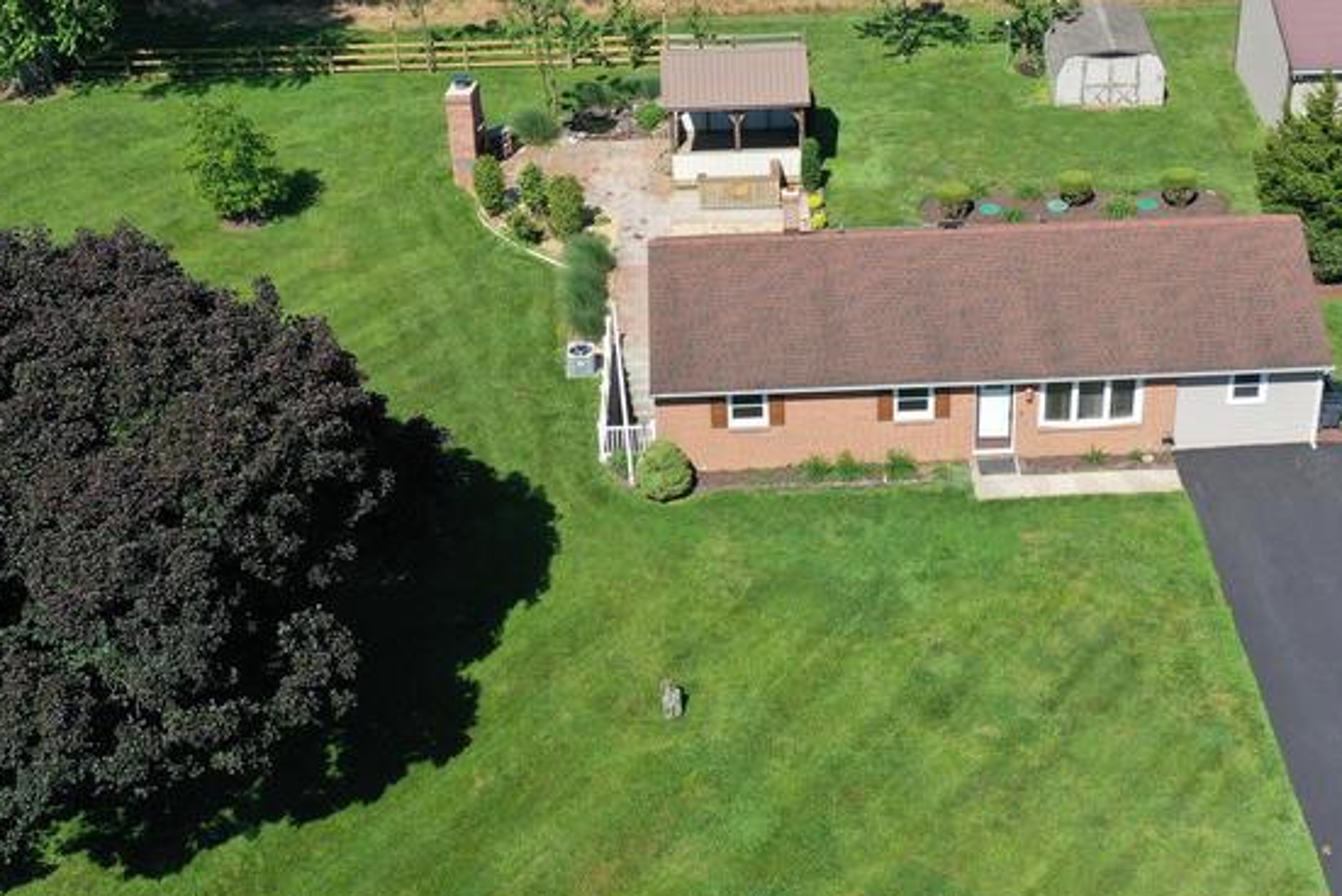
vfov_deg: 26.0
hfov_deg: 38.0
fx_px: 1939
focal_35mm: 52
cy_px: 398
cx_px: 826
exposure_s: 1/500
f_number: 5
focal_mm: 10.26
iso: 100
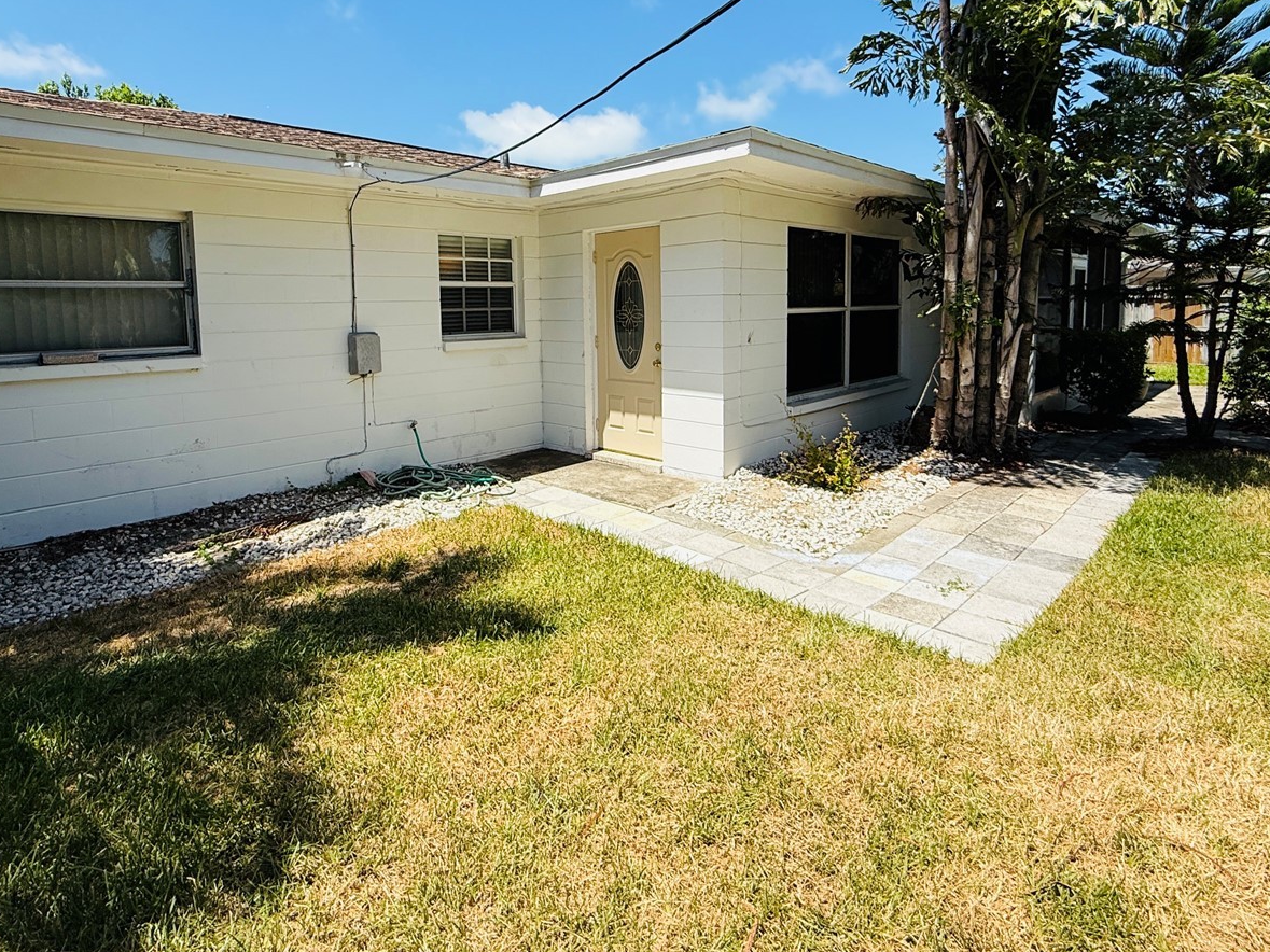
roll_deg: +1.6
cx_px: 573
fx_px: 697
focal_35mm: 19
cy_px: 361
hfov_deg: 84.4
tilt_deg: -2.8
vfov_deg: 67.7
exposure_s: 1/1961
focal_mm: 2.22
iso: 50
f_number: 2.2
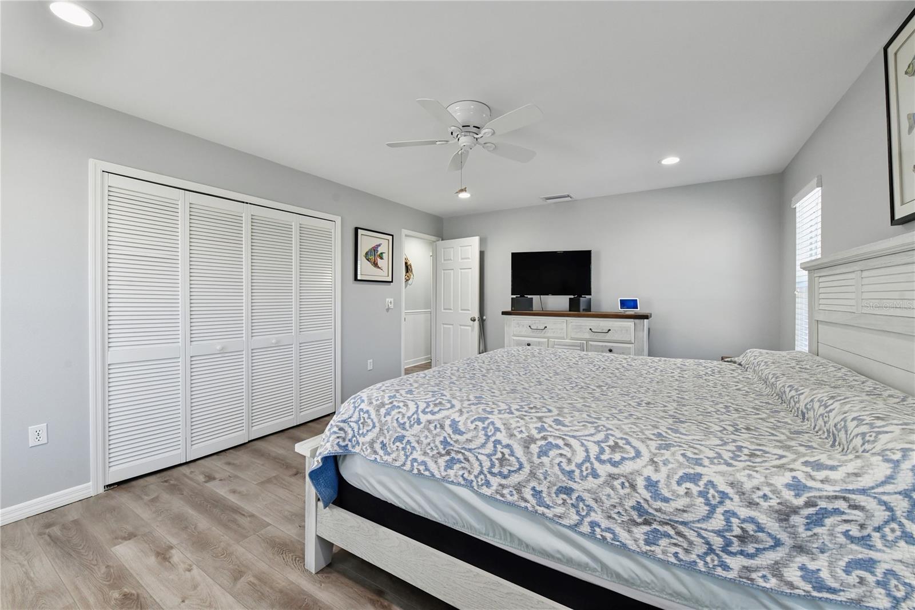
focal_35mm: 14
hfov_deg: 104.3
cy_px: 305
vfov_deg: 81.2
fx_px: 356
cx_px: 458
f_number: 9
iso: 400
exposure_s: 1/40
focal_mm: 14
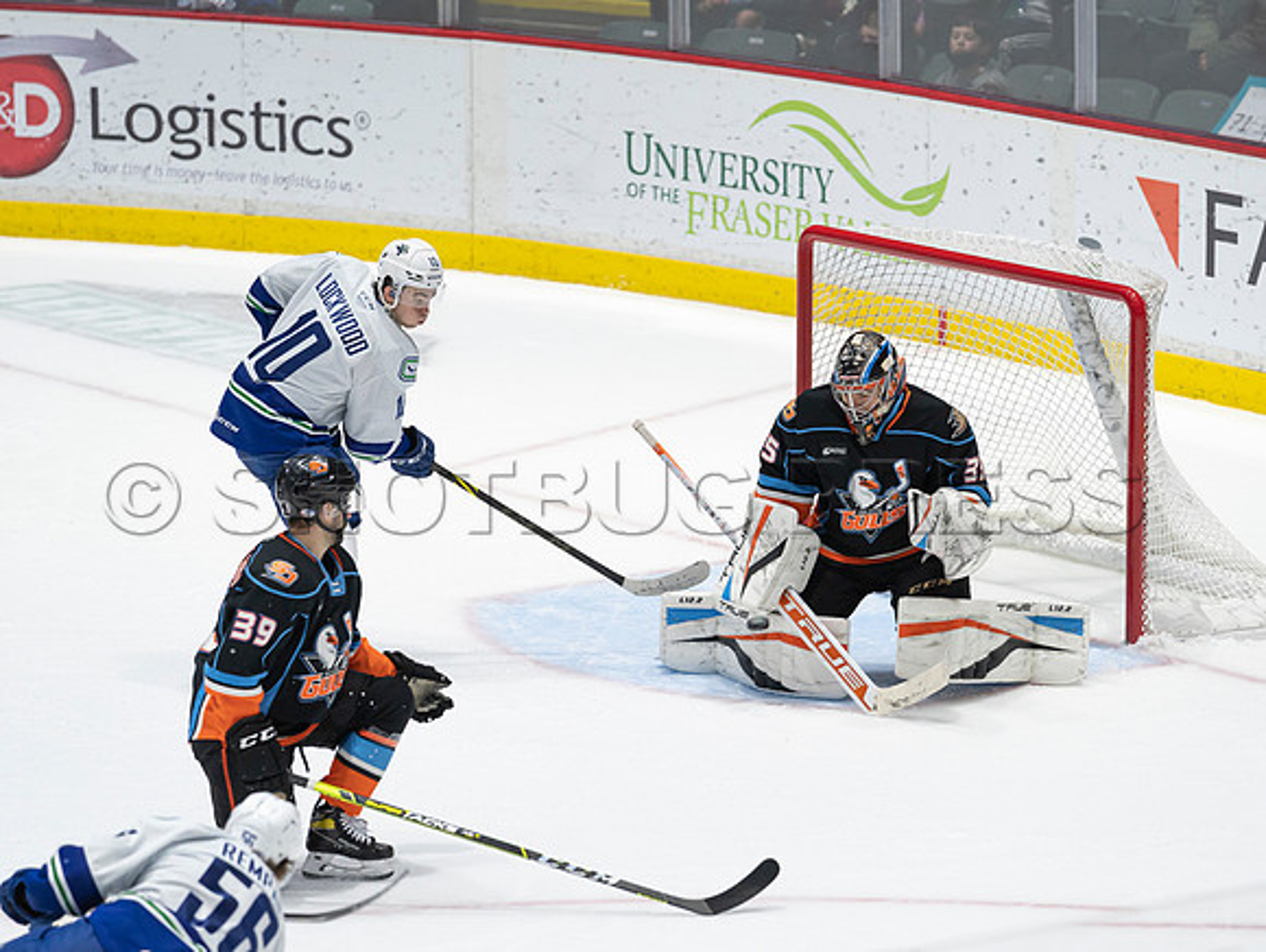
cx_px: 734
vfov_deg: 6.5
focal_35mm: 230
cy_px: 467
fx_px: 8414
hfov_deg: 8.6
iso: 1600
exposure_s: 1/640
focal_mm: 200
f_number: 4
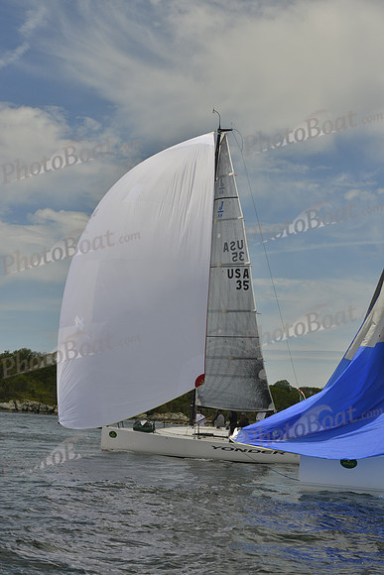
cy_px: 288
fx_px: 1119
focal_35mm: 70
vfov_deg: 28.8
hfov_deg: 19.5
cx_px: 192
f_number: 10
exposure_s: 1/1600
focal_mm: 70
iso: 280
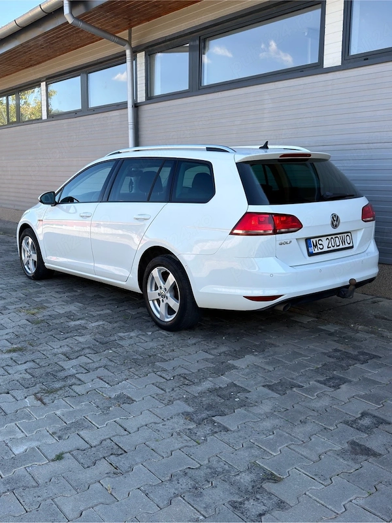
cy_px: 262
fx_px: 528
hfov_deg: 40.7
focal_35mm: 35
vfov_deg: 52.6
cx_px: 196
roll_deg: -0.9
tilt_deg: -9.2
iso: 80
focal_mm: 6.76
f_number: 1.78
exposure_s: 1/1086
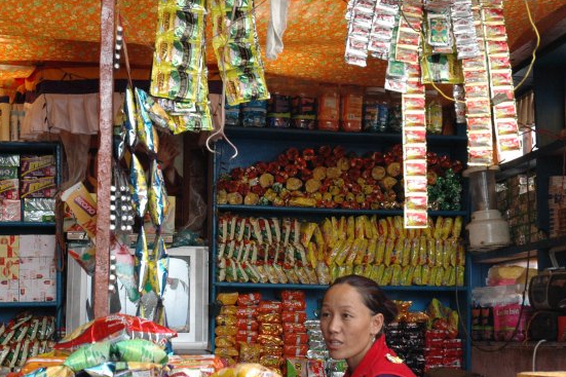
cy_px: 201
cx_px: 277
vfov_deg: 19.8
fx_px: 1079
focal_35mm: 69
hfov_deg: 29.4
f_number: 8
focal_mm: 35
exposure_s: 1/60
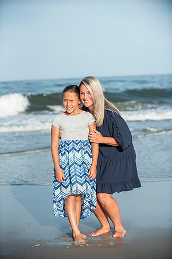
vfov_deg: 23.6
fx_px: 616
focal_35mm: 86
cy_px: 130
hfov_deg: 15.9
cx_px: 86
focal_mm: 86
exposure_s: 1/3200
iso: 250
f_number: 3.5
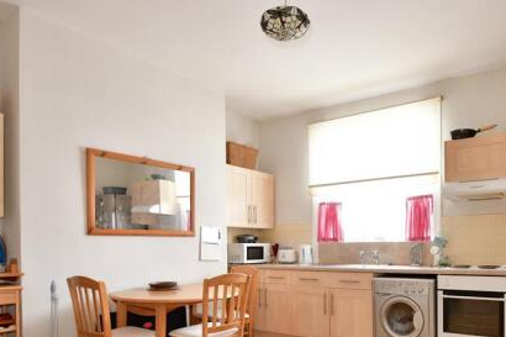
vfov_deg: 51.1
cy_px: 249
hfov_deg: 70.9
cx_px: 350
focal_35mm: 24
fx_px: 337
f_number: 5.6
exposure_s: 1/4
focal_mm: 10
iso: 160
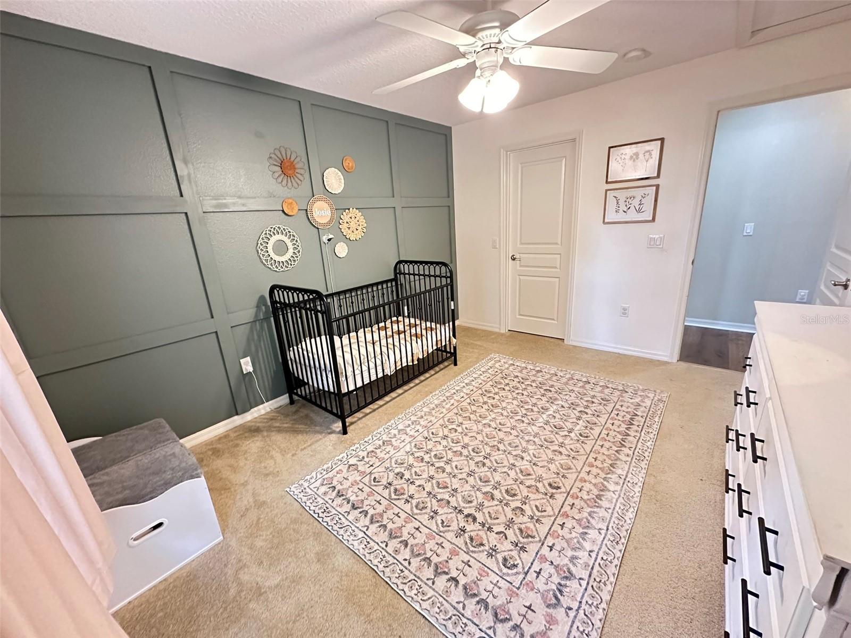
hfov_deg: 102.1
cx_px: 426
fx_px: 344
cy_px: 319
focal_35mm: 14
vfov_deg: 85.7
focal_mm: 2.22
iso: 800
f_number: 2.2
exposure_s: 1/40
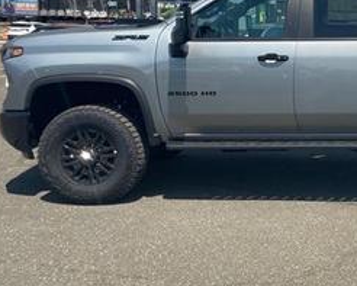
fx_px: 550
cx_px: 345
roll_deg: -0.5
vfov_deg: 29.0
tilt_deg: -4.1
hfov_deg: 33.4
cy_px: 99
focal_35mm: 52
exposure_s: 1/1304
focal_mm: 4.2
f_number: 1.6
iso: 32
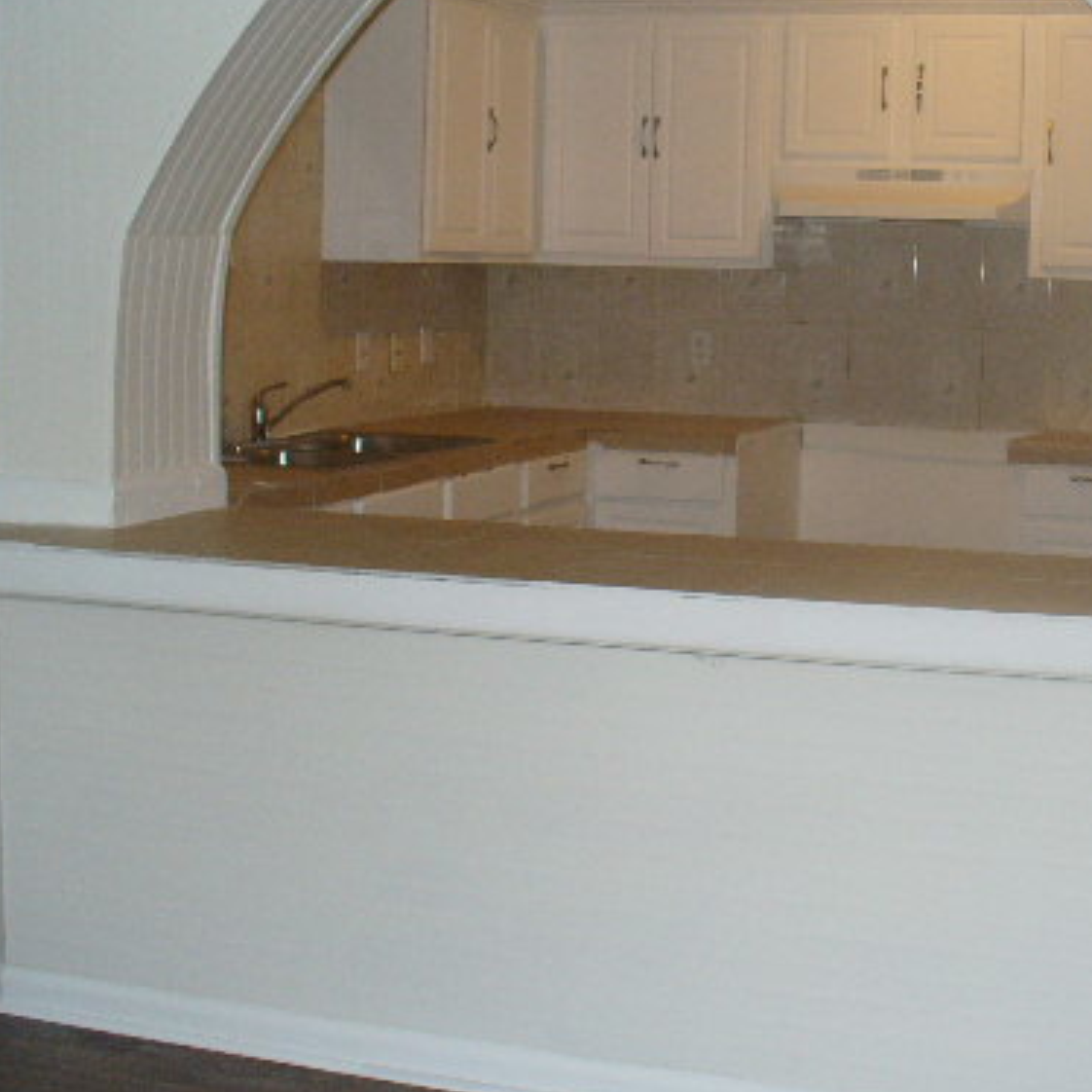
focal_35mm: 56
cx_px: 809
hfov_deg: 30.1
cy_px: 450
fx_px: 1999
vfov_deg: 30.5
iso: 150
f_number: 2.8
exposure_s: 1/60
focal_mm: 6.1
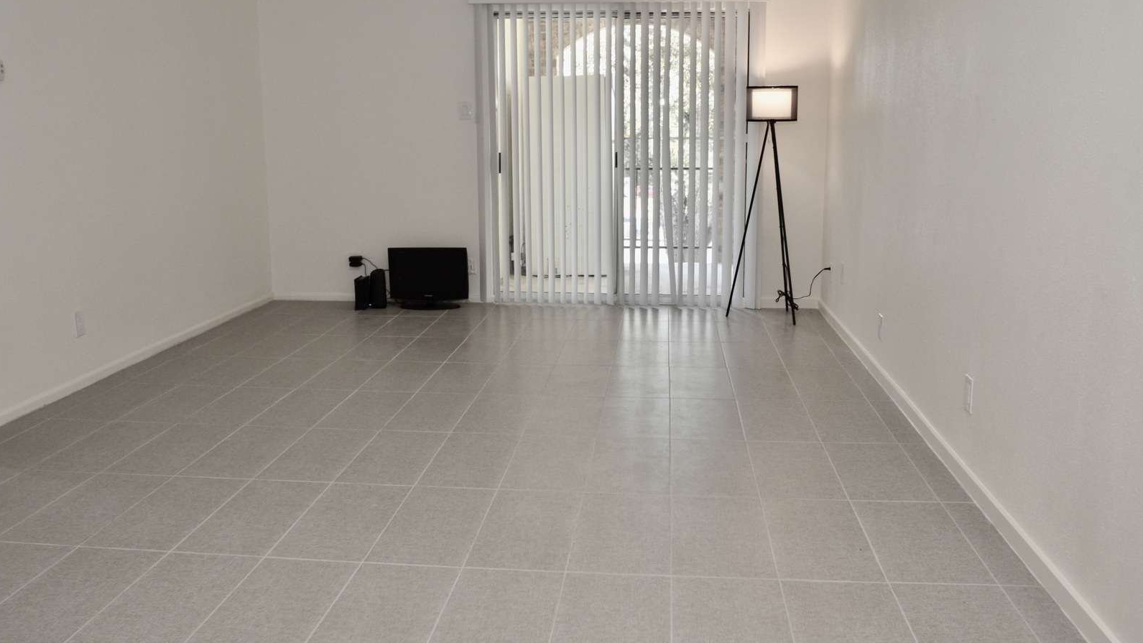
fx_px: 925
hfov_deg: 63.4
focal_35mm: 31
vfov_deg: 38.3
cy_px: 288
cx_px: 577
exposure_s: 1/60
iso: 320
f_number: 5.6
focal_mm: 19
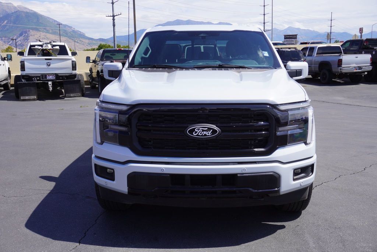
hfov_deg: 51.3
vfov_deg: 35.5
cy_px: 126
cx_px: 188
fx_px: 393
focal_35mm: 38
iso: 100
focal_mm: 25
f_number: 8
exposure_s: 1/250
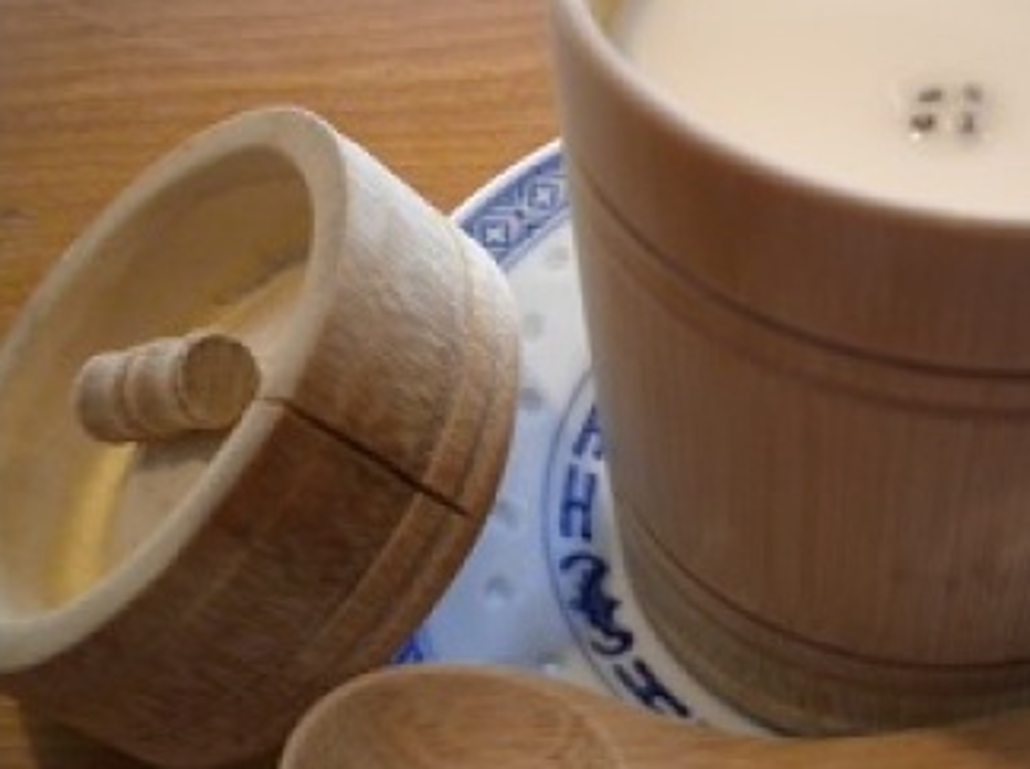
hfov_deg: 34.8
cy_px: 324
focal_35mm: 54
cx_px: 782
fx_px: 1604
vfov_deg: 26.9
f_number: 3.1
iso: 400
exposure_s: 1/28.5
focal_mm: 6.3
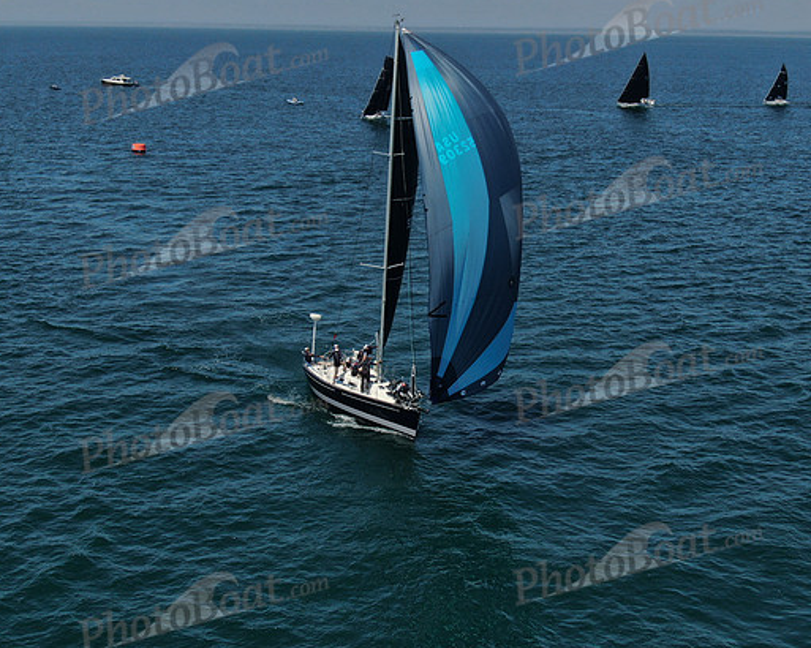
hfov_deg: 35.4
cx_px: 422
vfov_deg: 28.6
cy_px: 311
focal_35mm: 53
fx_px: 1272
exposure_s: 1/1600
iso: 100
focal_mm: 8.6
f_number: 3.8
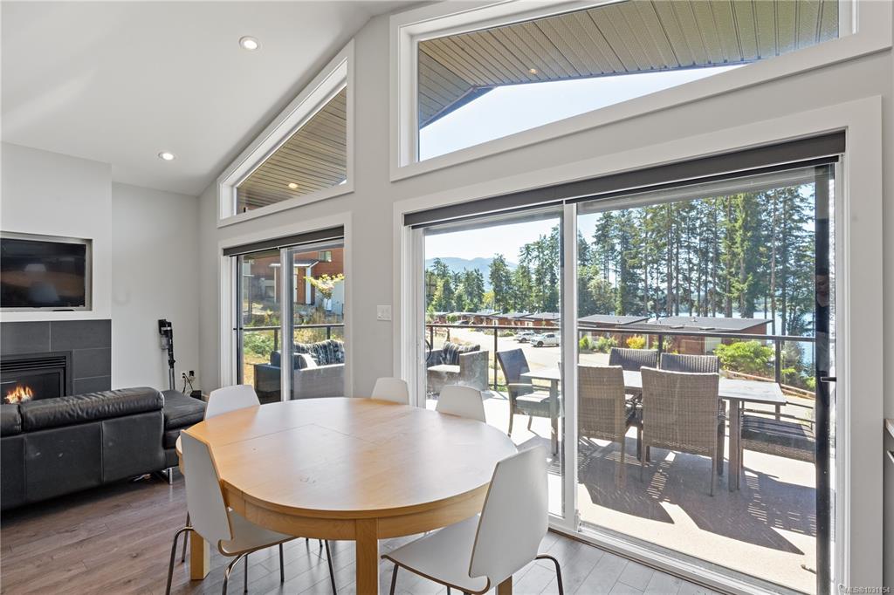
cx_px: 447
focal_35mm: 16
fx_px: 397
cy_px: 298
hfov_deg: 96.8
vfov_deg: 73.7
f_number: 5.6
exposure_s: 1/30
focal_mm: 16
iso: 400
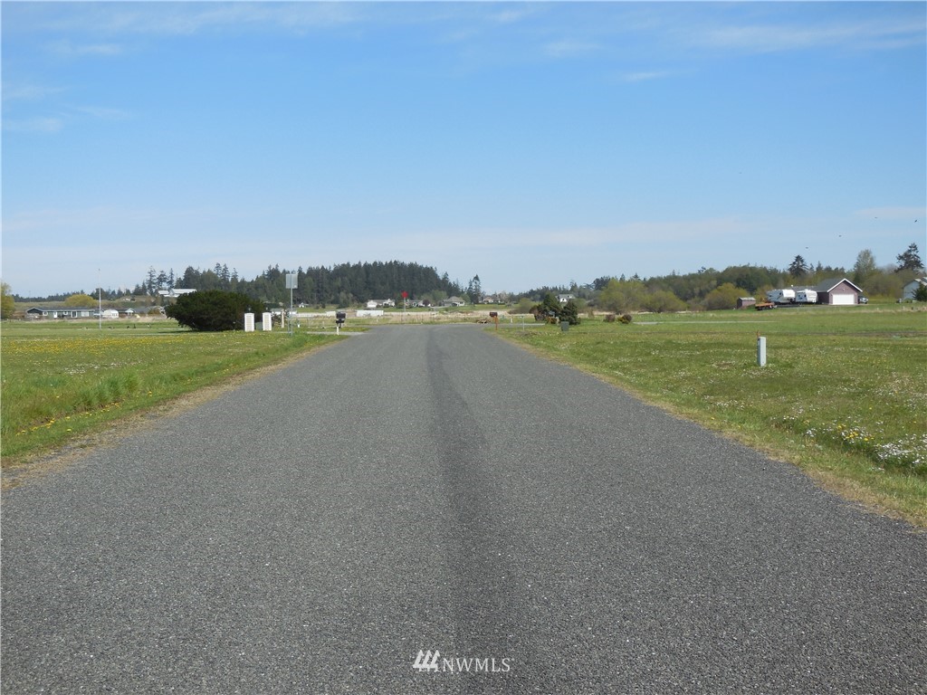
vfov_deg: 31.5
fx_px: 1232
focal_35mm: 46
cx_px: 464
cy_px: 348
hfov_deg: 41.2
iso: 125
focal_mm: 8.2
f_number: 3.8
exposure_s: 1/1250
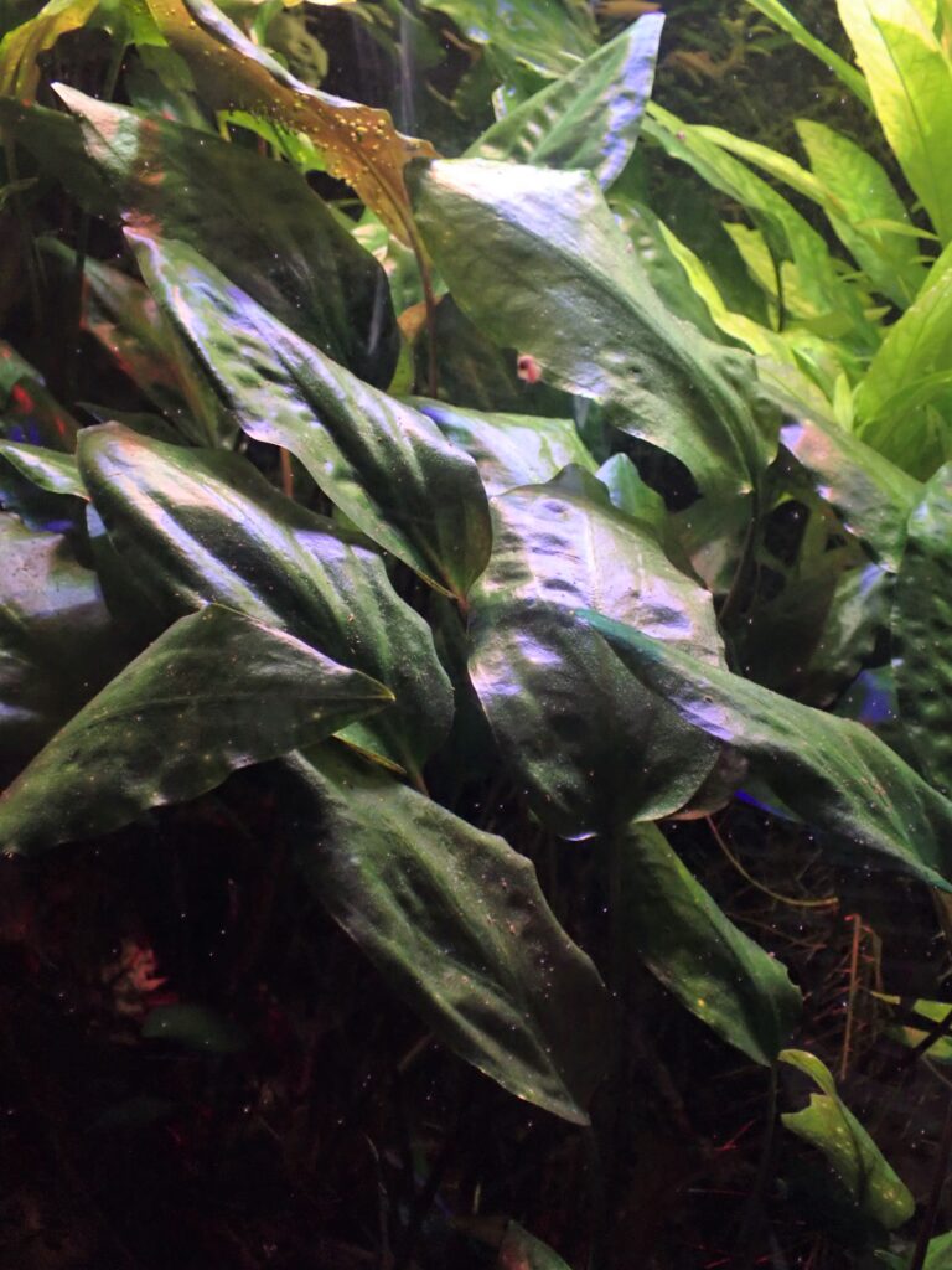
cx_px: 476
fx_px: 1393
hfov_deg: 37.7
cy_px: 635
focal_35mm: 38
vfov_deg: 49.0
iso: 800
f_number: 2.7
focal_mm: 6.83
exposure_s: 1/100
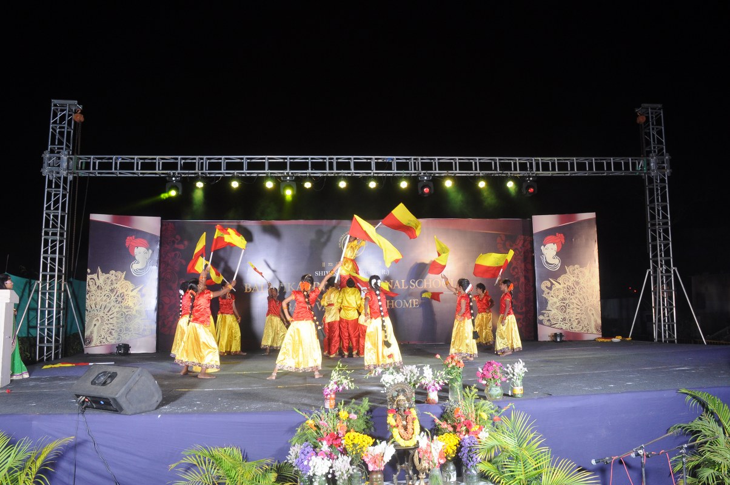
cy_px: 242
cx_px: 365
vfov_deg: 43.5
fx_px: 608
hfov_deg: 62.0
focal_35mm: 30
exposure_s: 1/125
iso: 640
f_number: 7.1
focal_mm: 20
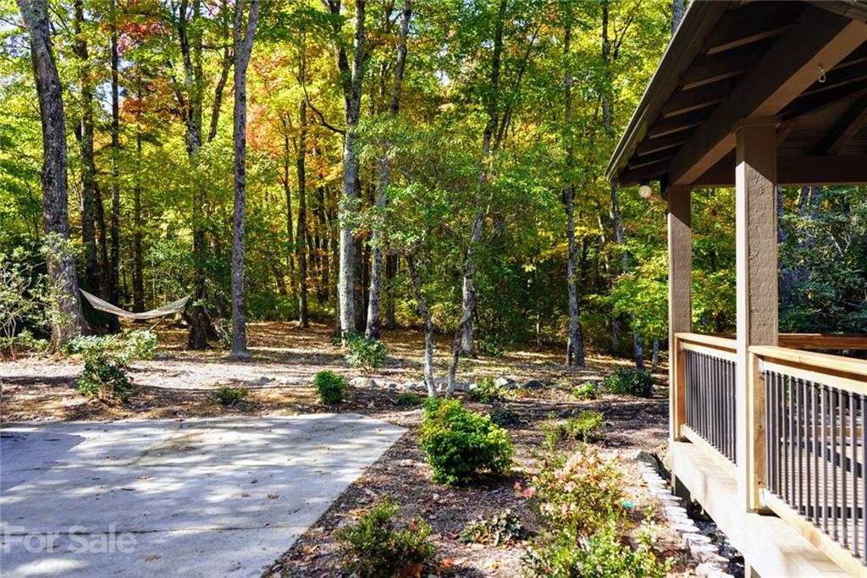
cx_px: 434
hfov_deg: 63.7
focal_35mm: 29
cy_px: 289
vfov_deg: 45.0
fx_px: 698
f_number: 5
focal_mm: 29
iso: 100
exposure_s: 1/80
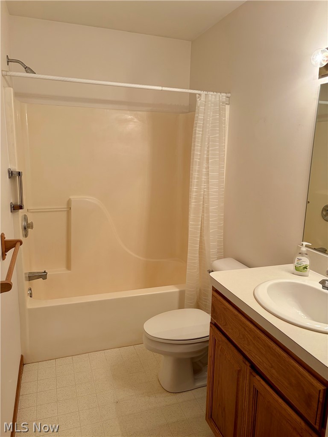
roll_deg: -0.5
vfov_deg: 67.3
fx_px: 328
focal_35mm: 26
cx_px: 164
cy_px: 218
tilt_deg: -10.2
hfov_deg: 53.1
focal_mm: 5.96
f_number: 1.6
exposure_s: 1/60
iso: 64
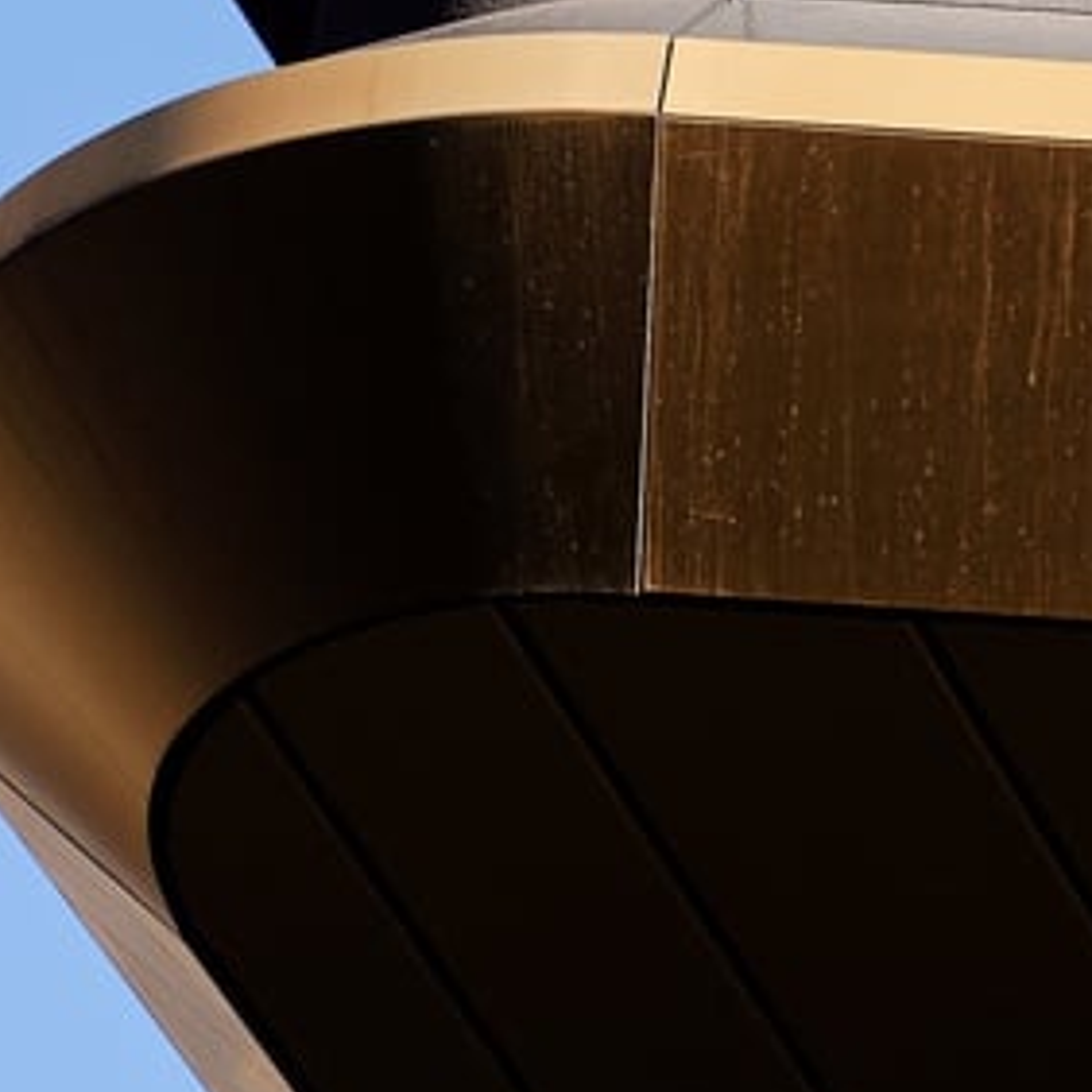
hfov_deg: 5.5
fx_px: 11207
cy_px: -347
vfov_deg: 5.5
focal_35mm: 314
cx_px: 1576
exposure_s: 1/320
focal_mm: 58
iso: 100
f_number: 5
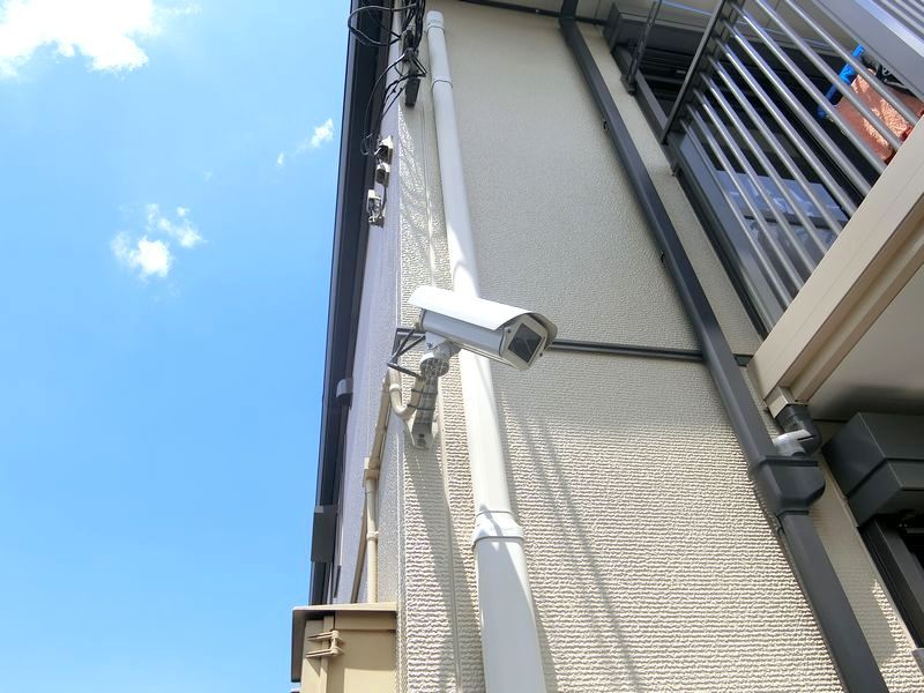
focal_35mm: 27
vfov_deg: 51.4
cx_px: 462
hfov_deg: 65.3
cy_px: 346
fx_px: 721
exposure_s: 1/200
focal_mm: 5.7
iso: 80
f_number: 7.8
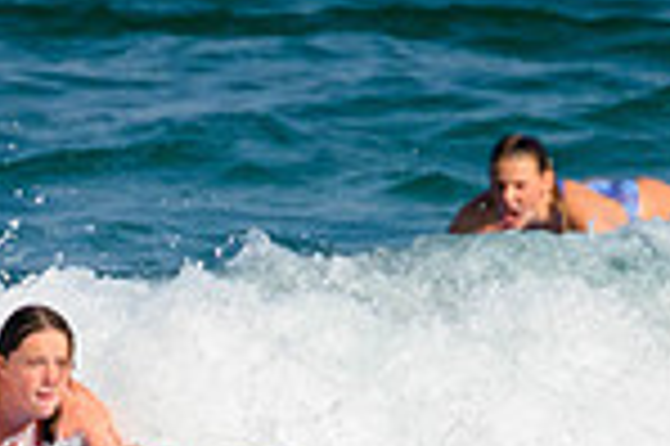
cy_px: 767
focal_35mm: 3889
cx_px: 277
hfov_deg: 0.5
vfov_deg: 0.4
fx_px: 72298
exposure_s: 1/2000
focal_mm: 800
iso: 720
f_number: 11
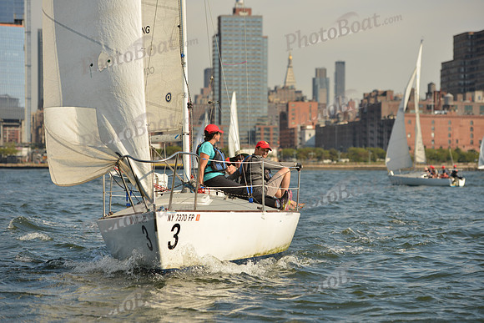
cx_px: 242
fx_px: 1506
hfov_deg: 18.3
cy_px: 162
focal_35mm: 112
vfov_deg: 12.2
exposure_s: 1/1600
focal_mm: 112
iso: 320
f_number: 4.5
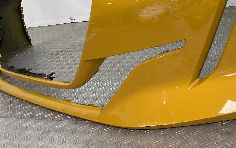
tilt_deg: -17.4
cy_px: 30
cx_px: 175
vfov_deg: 24.0
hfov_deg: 37.3
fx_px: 341
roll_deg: +10.1
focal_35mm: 53
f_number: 1.8
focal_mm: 3
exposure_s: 1/161
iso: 16
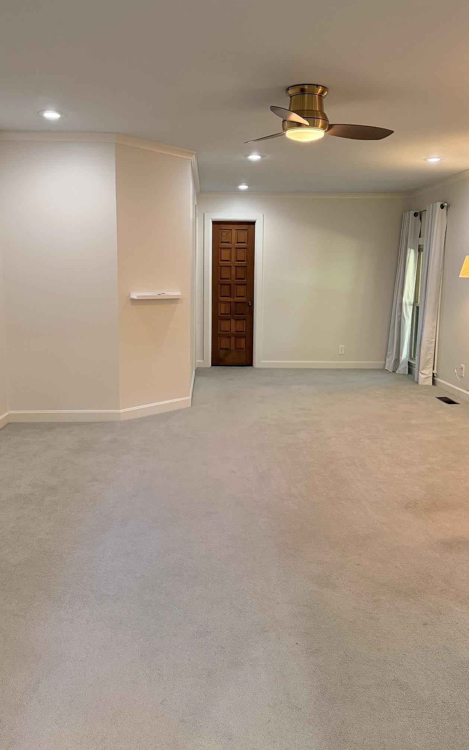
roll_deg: -0.9
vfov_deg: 64.6
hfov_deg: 43.1
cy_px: 357
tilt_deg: -7.6
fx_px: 593
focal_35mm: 29
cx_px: 232
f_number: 1.78
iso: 400
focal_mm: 6.76
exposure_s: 1/60
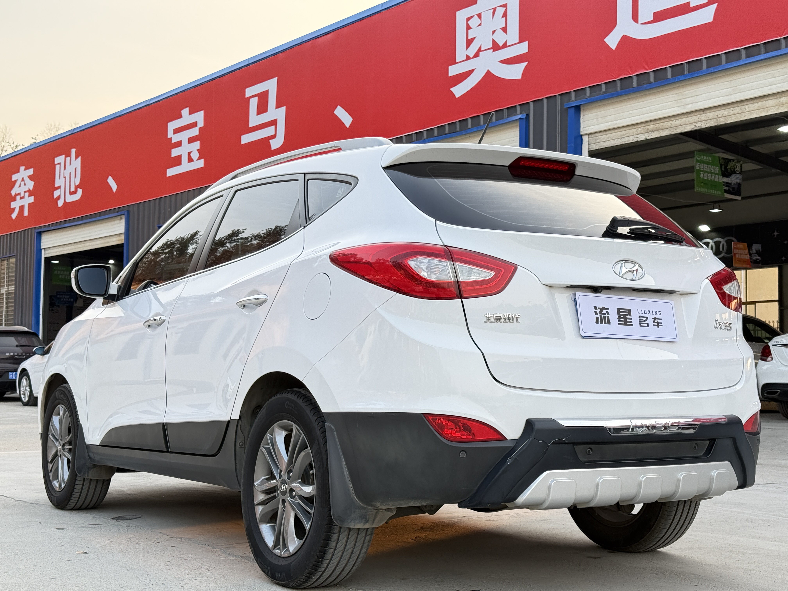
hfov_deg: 39.7
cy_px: 296
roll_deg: -0.6
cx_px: 394
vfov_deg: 30.3
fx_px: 1093
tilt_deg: +3.1
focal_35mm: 48
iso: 80
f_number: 1.78
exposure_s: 1/312
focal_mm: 6.76
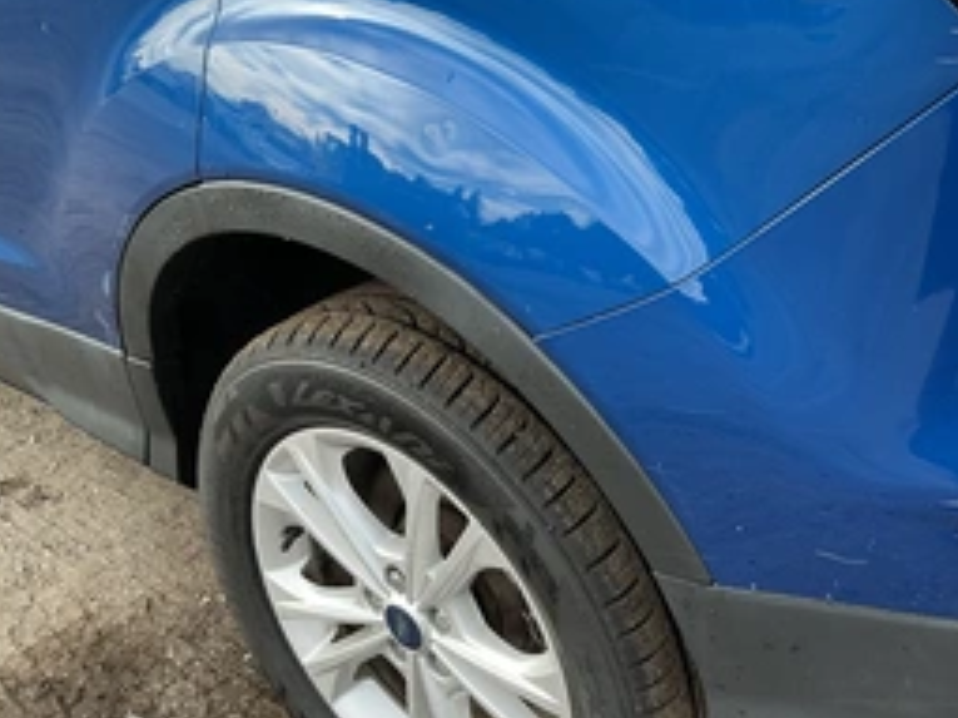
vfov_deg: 32.8
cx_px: 665
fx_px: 1217
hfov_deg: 42.2
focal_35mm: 44
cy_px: 297
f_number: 1.8
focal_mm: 3
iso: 16
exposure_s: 1/137
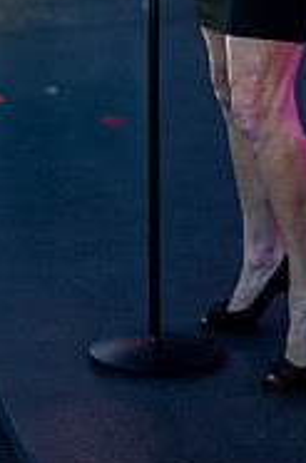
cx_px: 228
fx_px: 2641
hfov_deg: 6.6
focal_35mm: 206
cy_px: -57
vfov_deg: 9.9
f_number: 2
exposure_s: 1/200
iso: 250
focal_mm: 85
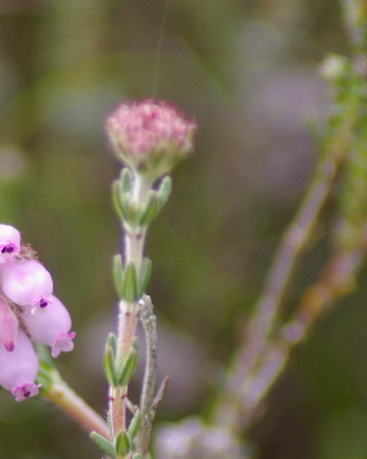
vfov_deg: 2.0
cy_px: 356
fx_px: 13469
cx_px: 44
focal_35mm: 992
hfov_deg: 1.6
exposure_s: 1/350
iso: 400
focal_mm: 300
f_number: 8
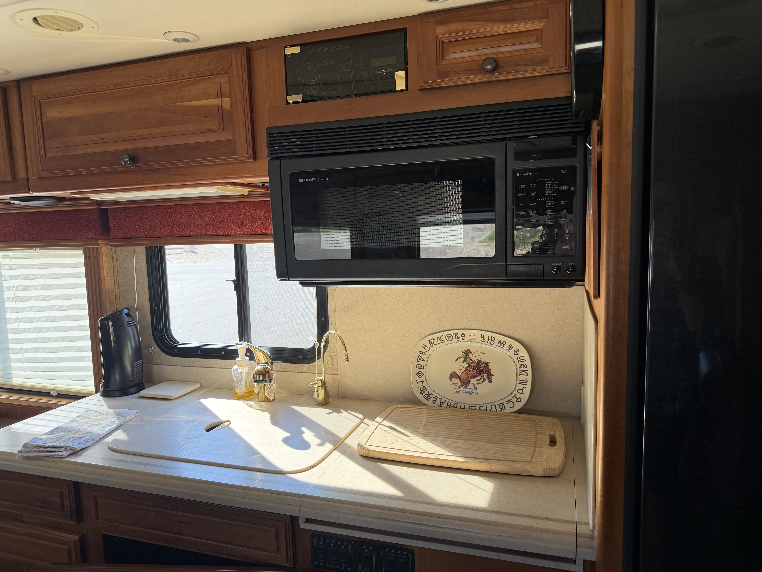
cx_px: 381
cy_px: 286
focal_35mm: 24
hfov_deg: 71.6
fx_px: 528
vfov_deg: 56.8
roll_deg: +0.5
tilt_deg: -5.9
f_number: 1.78
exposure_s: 1/206
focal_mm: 6.76
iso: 125
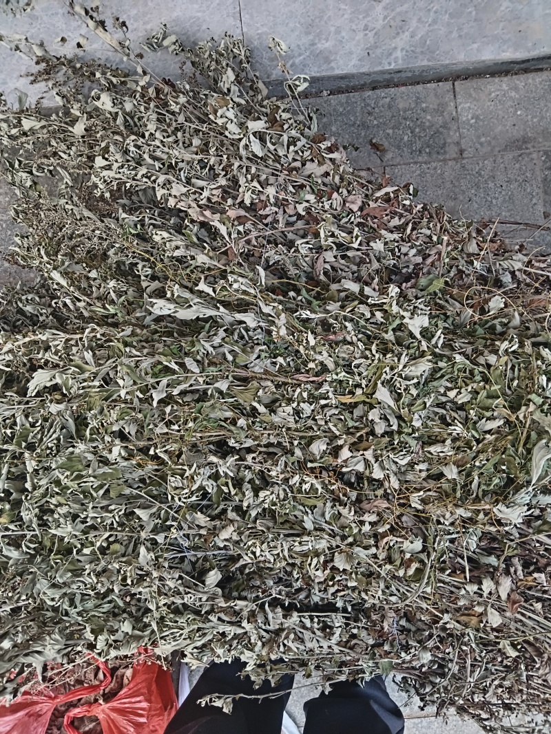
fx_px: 531
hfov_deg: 54.9
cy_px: 367
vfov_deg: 69.4
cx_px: 276
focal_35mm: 25
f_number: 1.8
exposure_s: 1/33.3
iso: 965
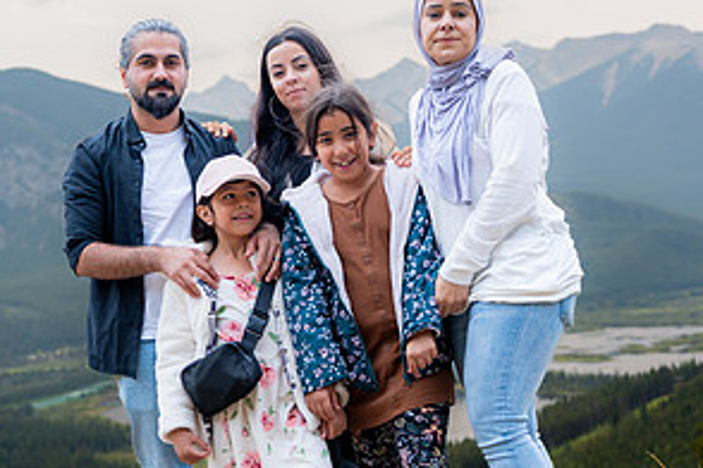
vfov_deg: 19.7
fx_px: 1347
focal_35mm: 69
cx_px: 220
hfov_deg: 29.0
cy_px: 226
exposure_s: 1/1600
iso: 200
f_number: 2.8
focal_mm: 35
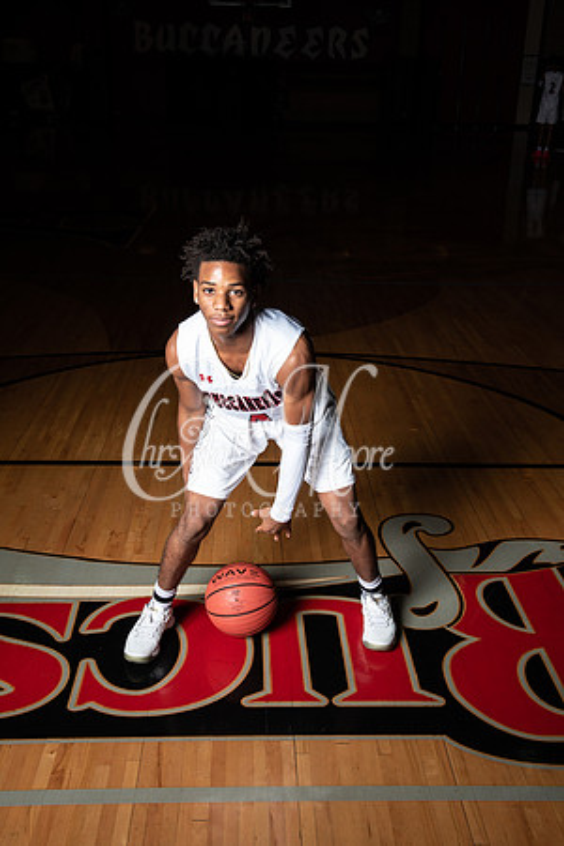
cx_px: 282
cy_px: 423
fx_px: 893
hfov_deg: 35.1
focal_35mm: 38
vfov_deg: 50.7
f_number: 14
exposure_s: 1/200
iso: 320
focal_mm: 38
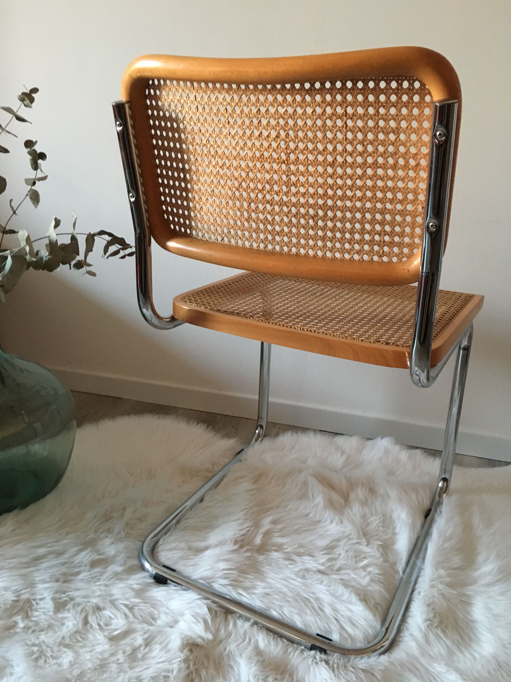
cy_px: 341
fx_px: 571
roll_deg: -1.6
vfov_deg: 61.7
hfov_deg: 48.2
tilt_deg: -20.7
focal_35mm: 29
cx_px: 256
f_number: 2.2
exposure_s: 1/17
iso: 400
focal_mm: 4.15
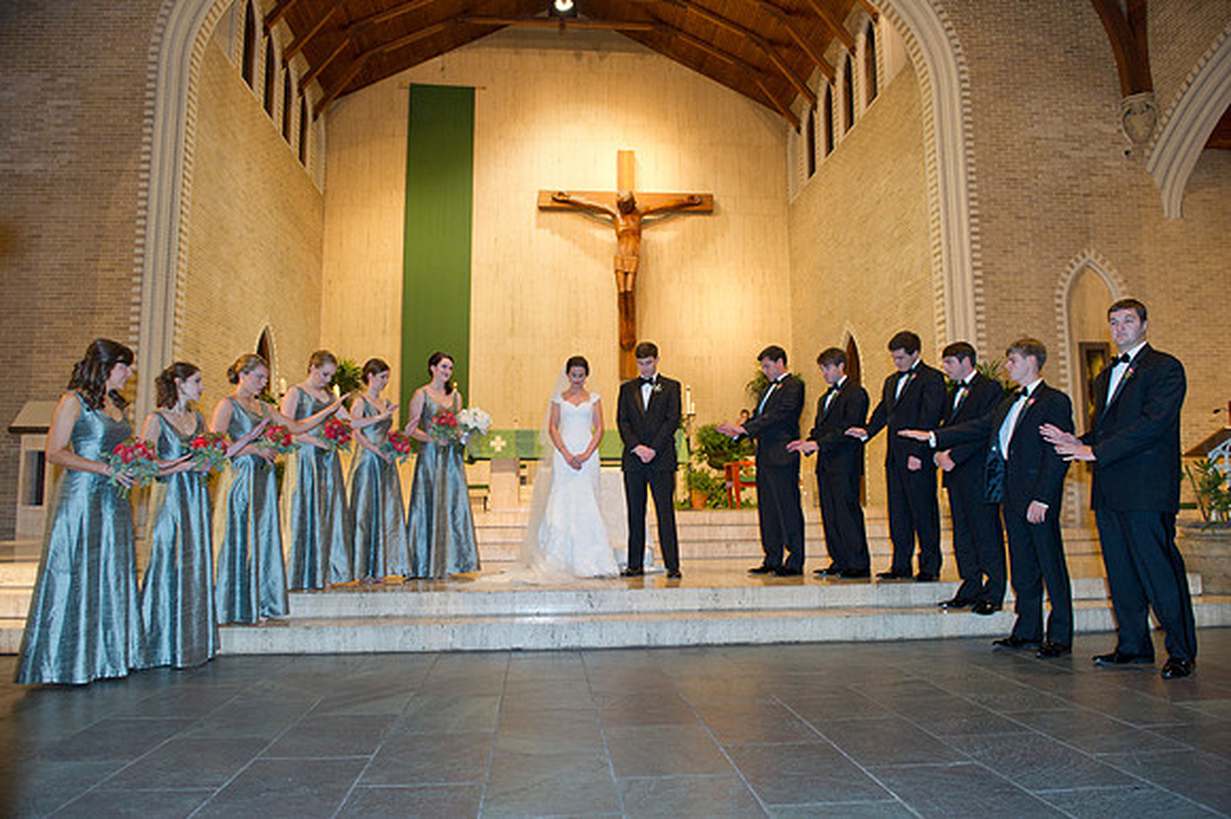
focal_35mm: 24
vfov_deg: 53.1
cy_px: 410
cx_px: 616
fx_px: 820
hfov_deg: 73.8
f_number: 5
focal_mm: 24
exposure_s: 1/80
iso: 1600
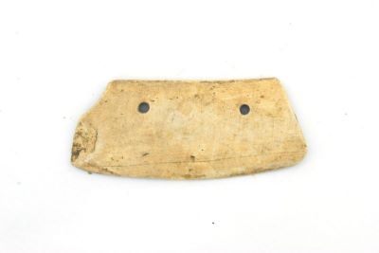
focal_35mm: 82
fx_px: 869
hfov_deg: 24.6
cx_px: 190
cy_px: 126
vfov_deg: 16.6
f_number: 11
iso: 100
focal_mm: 55
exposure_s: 1.3
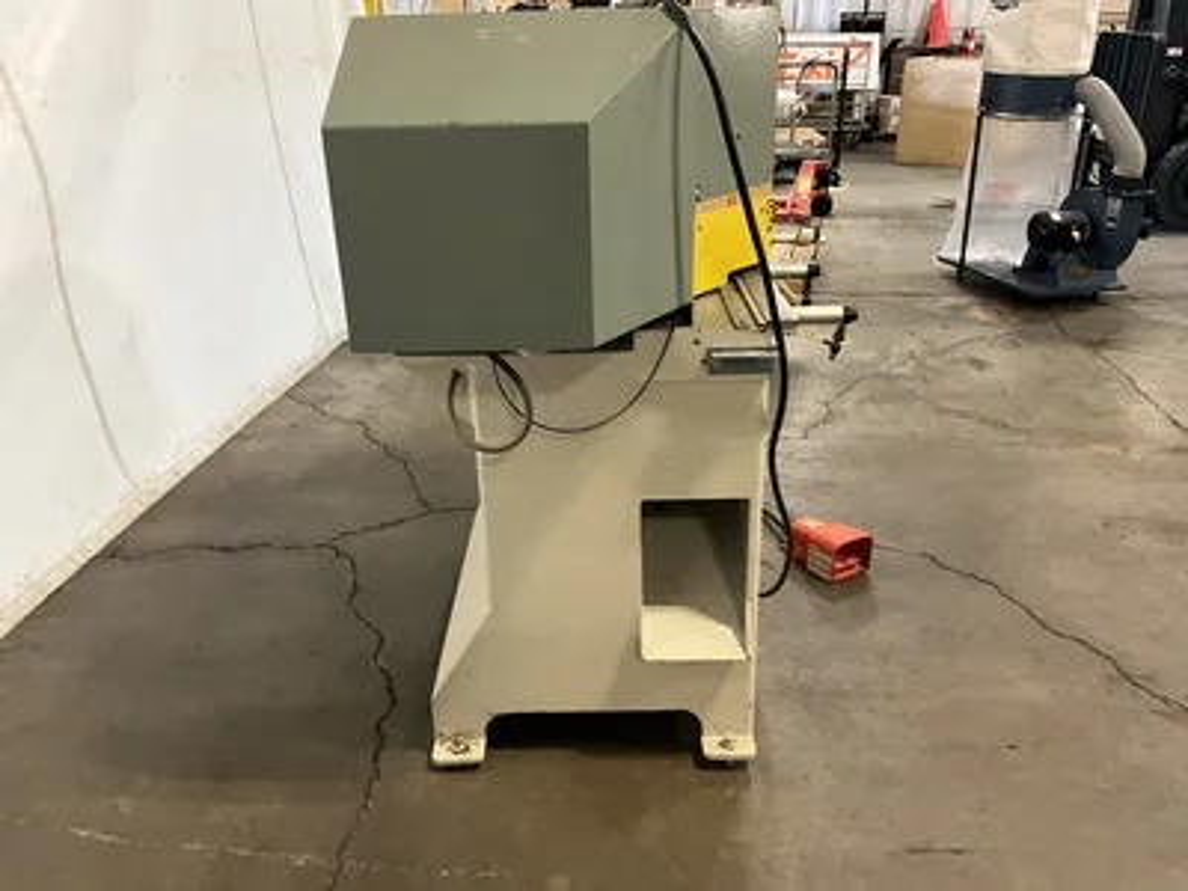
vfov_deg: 48.2
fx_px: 995
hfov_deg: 61.7
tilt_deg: -20.1
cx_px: 594
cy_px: 446
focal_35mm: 29
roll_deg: +1.7
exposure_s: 1/43
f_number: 1.8
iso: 320
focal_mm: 3
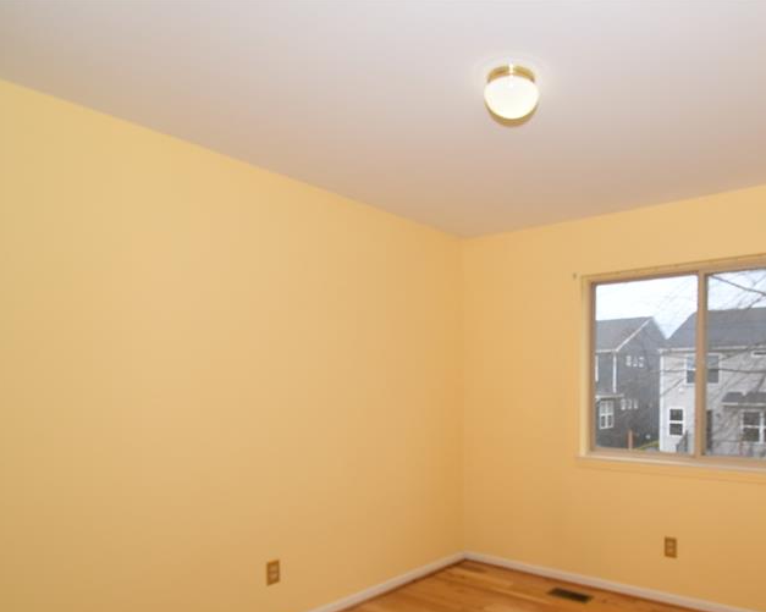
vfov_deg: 59.3
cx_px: 523
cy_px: 414
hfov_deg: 70.1
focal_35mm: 23
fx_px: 521
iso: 250
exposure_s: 1/80
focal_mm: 10
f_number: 8
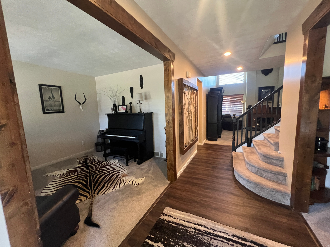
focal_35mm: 13
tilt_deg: -6.2
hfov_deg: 106.2
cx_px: 165
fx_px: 124
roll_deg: +2.1
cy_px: 124
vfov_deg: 89.9
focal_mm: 1.57
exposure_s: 1/60
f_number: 1.8
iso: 500
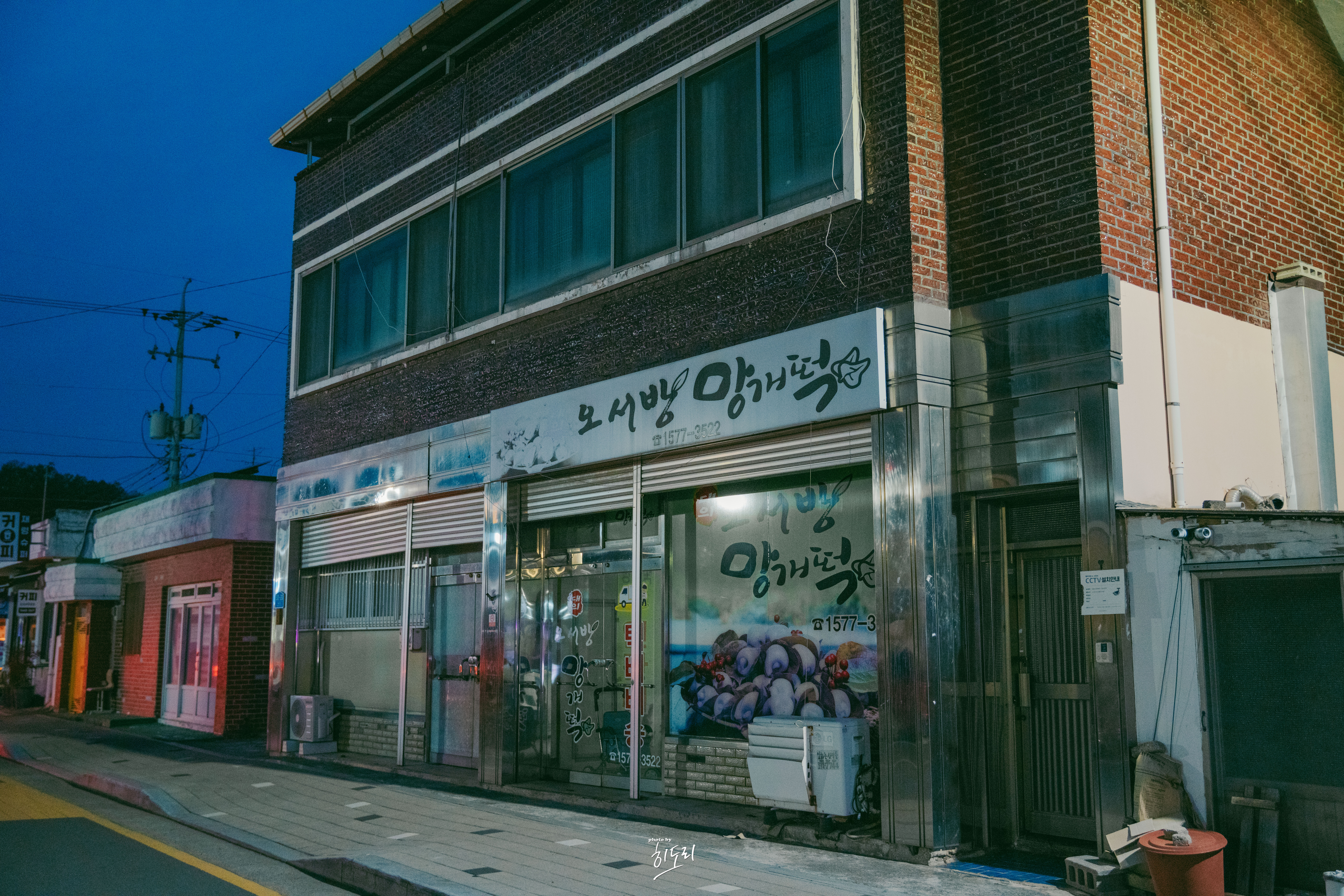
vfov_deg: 37.9
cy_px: 448
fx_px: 1307
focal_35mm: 35
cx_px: 672
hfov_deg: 54.4
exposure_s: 1/40
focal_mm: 35
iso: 5000
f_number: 2.8
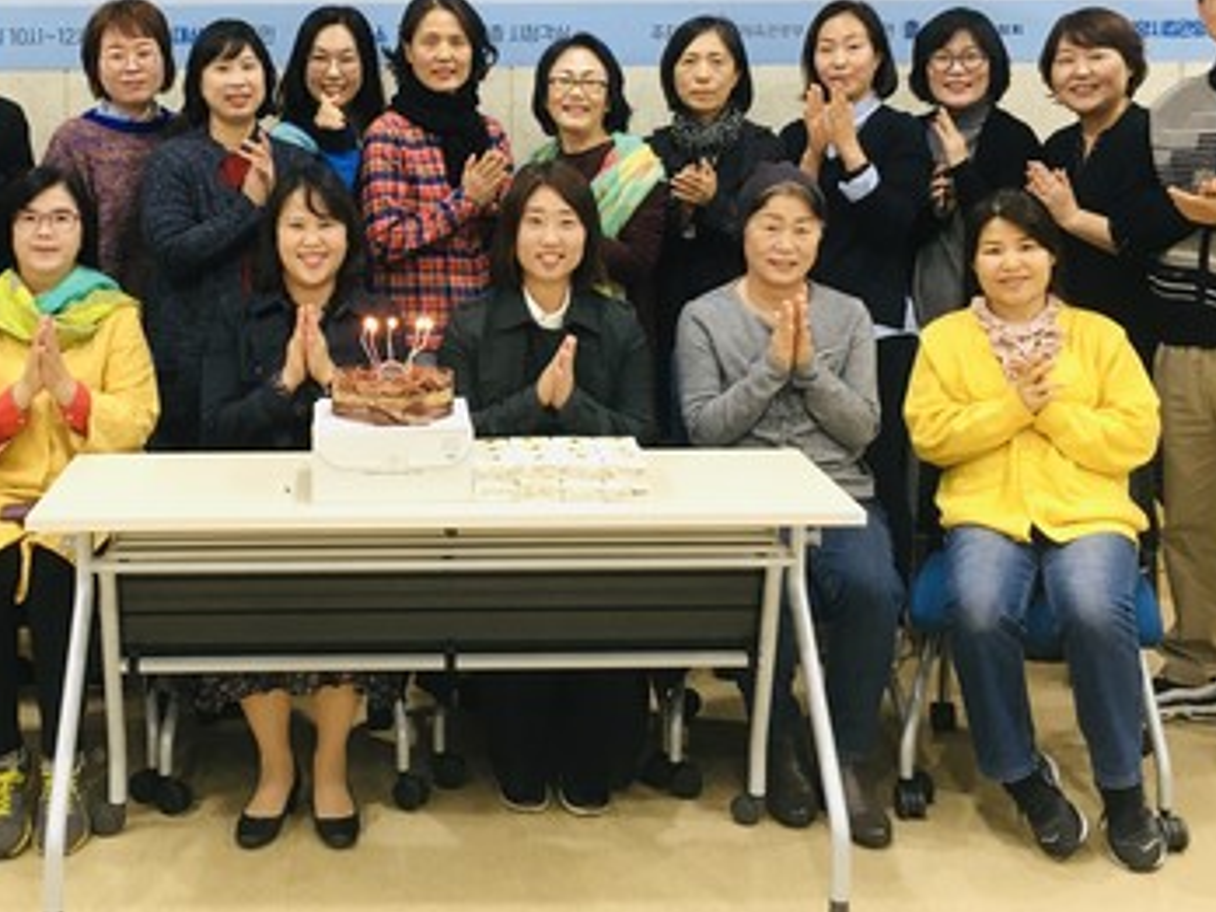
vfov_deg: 28.6
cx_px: 451
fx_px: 1756
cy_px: 217
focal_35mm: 50
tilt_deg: -4.1
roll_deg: +0.4
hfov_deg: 37.9
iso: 80
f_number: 2.2
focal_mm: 4.15
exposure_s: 1/30
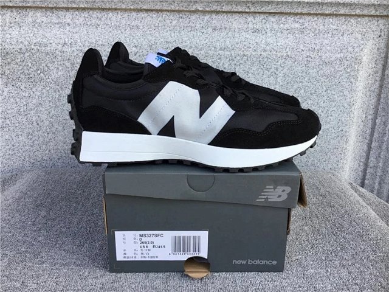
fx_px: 348
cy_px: 146
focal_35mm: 31
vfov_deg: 45.4
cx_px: 194
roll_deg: -0.9
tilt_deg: -18.8
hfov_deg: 58.4
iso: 25
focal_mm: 3.3
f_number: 2.4
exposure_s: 1/135
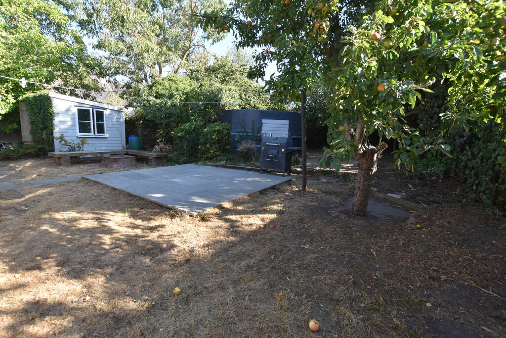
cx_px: 253
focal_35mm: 15
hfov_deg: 100.4
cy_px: 169
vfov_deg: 77.3
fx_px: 211
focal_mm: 10
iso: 400
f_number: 7.1
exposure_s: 1/200
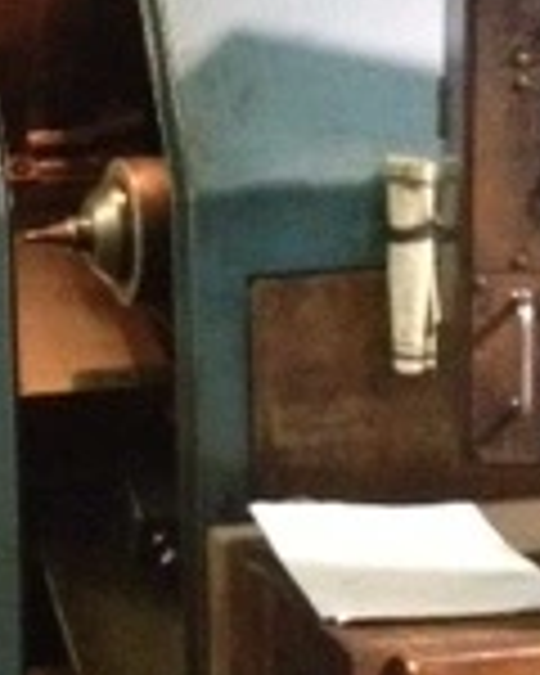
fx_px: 2917
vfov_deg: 13.2
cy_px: 198
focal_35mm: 146
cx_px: 0
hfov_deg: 10.5
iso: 640
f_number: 2.4
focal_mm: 4.28
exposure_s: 1/15
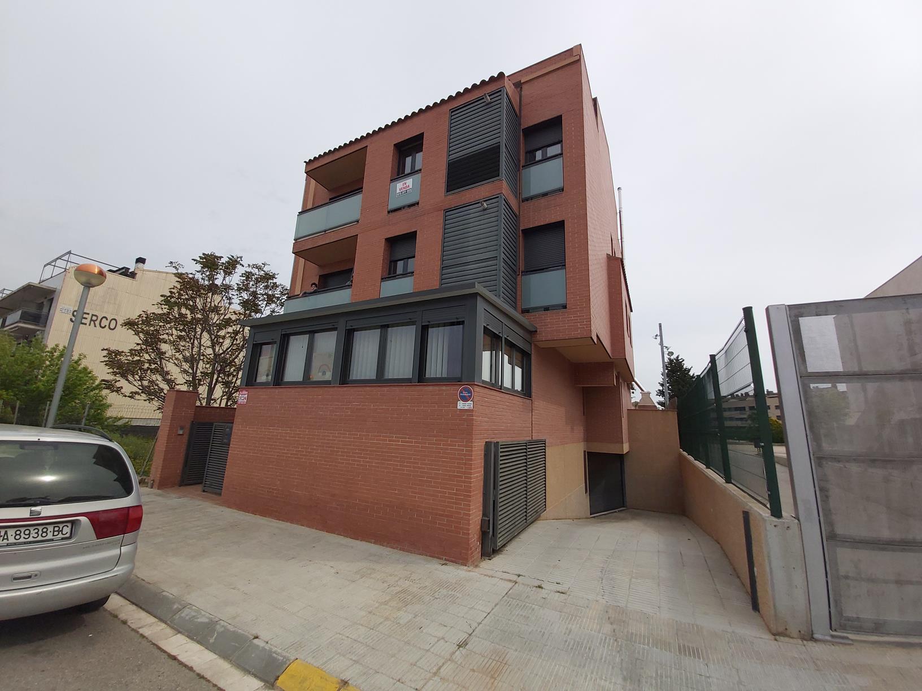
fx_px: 320
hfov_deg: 110.5
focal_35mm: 12
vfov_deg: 94.5
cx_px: 461
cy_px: 346
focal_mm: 1.42
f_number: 2.2
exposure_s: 1/1583
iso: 40
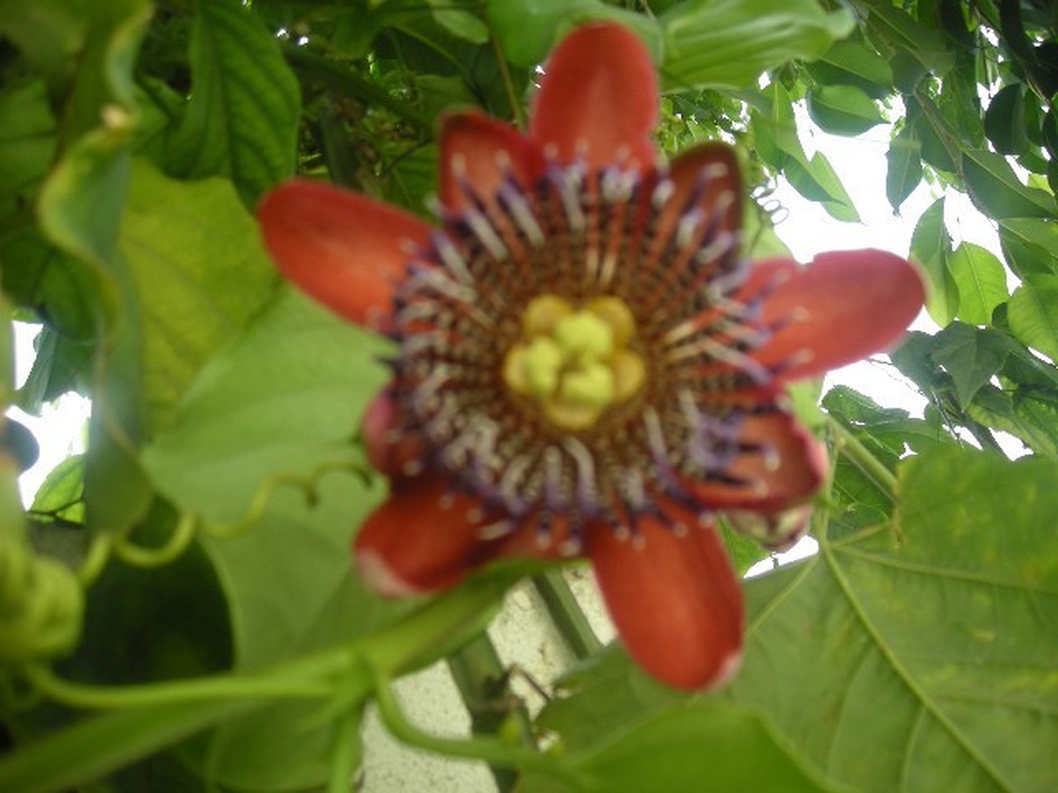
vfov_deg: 40.7
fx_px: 1070
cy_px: 396
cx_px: 529
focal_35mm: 35
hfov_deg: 52.6
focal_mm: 5.7
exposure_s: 1/160
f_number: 2.8
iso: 50
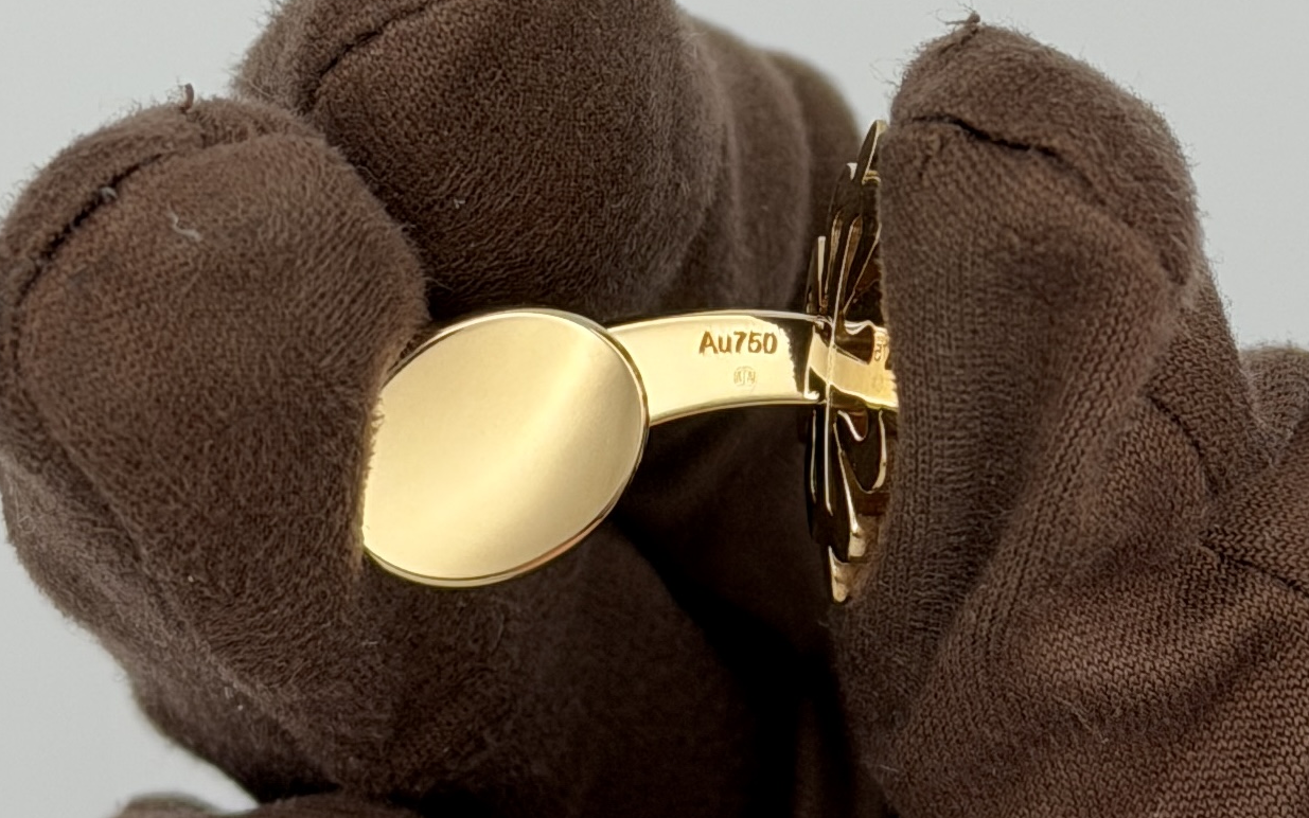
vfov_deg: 18.1
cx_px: 641
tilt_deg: -87.3
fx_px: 2569
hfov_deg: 28.6
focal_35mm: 72
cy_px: 435
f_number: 1.78
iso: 64
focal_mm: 6.76
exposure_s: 1/306
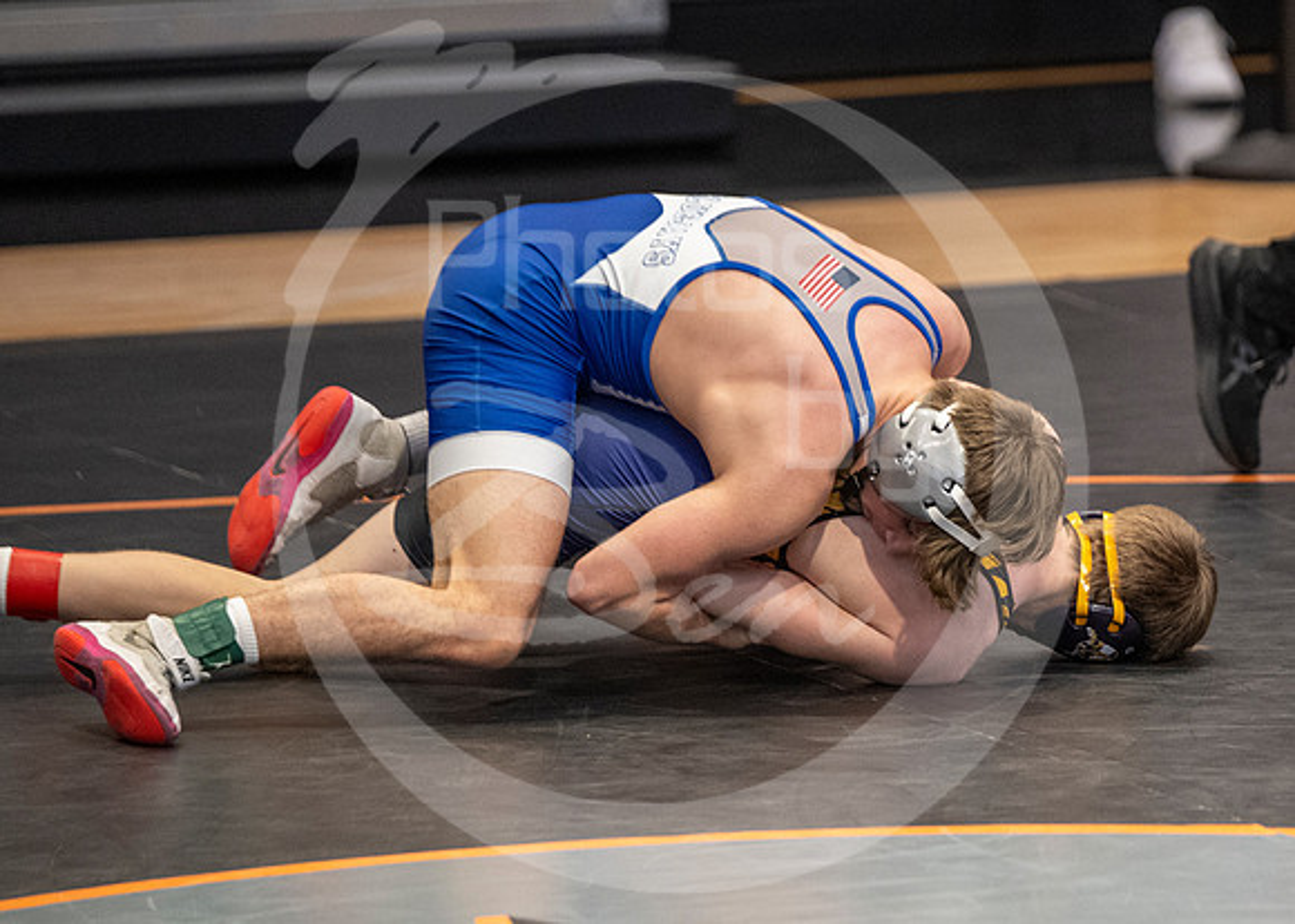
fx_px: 12916
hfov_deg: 5.7
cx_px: 1041
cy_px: 603
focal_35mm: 351
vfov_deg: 4.1
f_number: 2.8
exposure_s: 1/1000
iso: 3200
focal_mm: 185
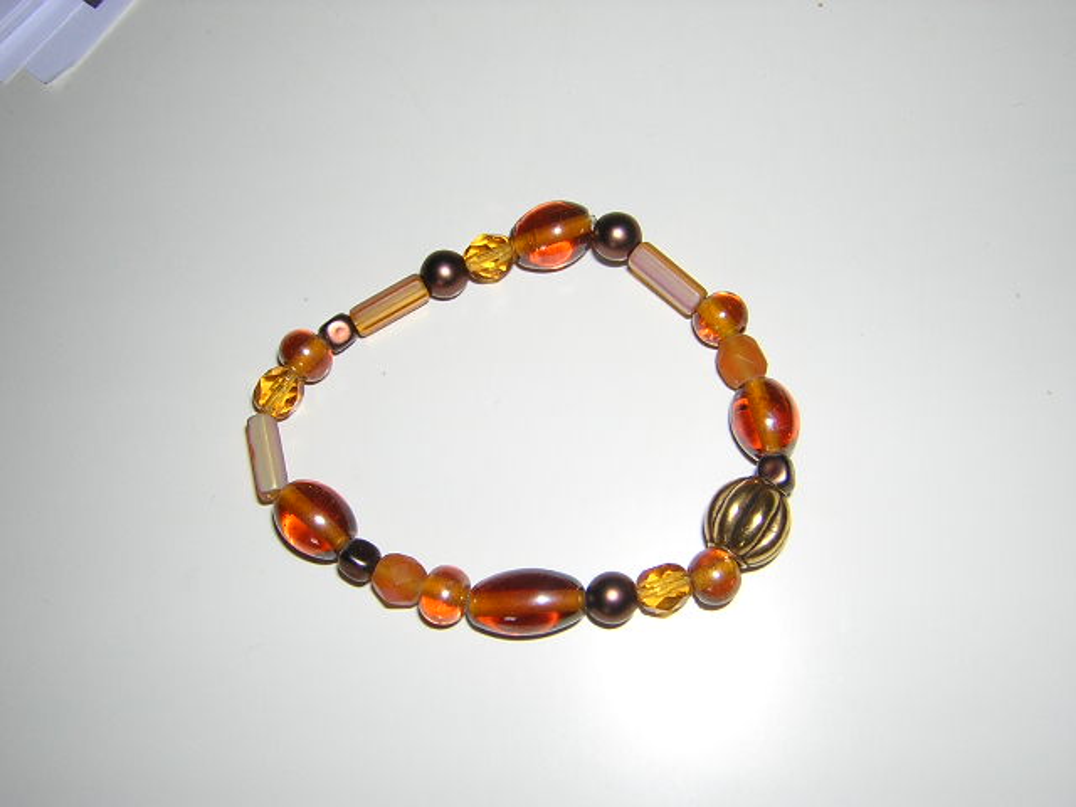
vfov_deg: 39.7
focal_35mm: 36
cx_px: 538
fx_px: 1119
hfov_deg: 51.4
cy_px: 404
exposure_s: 1/60.1
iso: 100
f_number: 5.2
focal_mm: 4.7
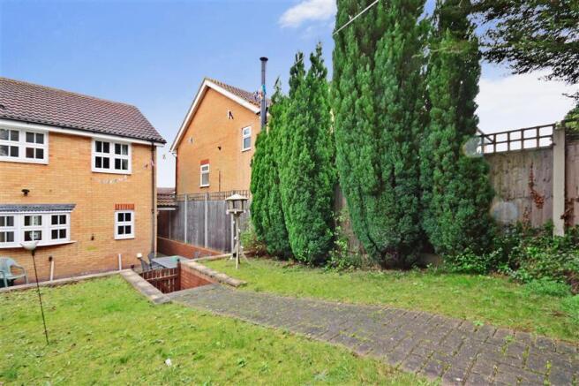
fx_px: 241
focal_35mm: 15
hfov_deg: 100.4
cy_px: 193
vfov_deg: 77.3
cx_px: 290
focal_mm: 10
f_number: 9
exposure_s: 1/8
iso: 400
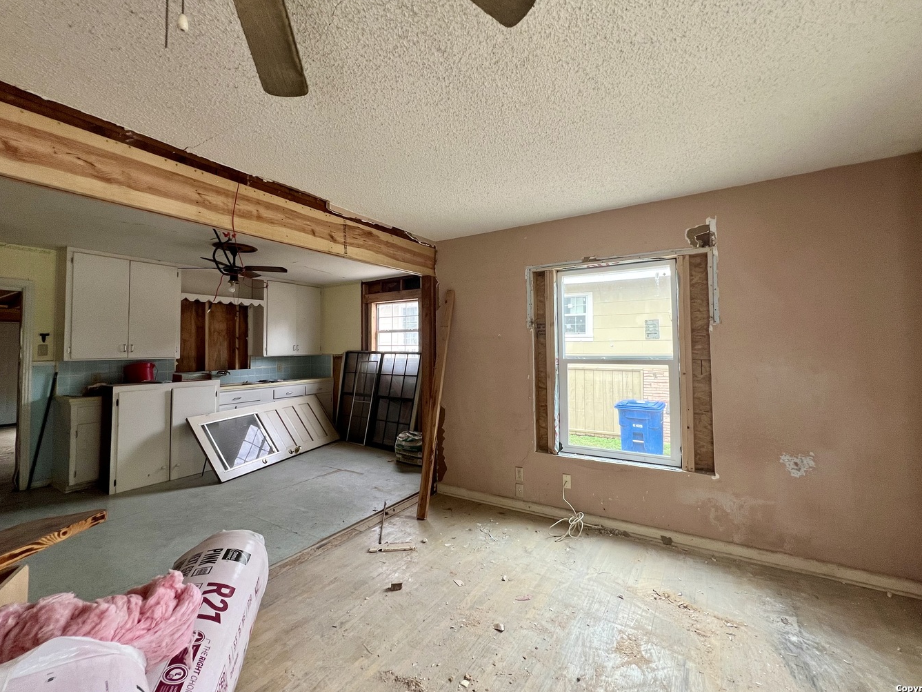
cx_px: 472
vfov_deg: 85.6
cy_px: 333
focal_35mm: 14
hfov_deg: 102.0
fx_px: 373
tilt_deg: +1.7
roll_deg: +0.2
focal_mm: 1.57
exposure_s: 1/99
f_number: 1.8
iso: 80
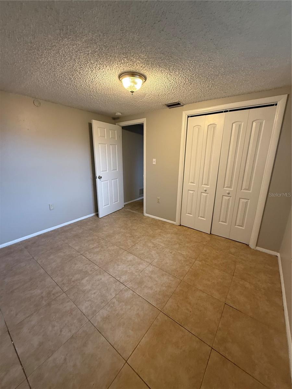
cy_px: 194
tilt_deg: -10.2
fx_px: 157
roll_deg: -1.1
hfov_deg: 85.7
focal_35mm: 14
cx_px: 146
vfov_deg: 102.1
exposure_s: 1/60
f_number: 2.2
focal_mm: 2.22
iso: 320
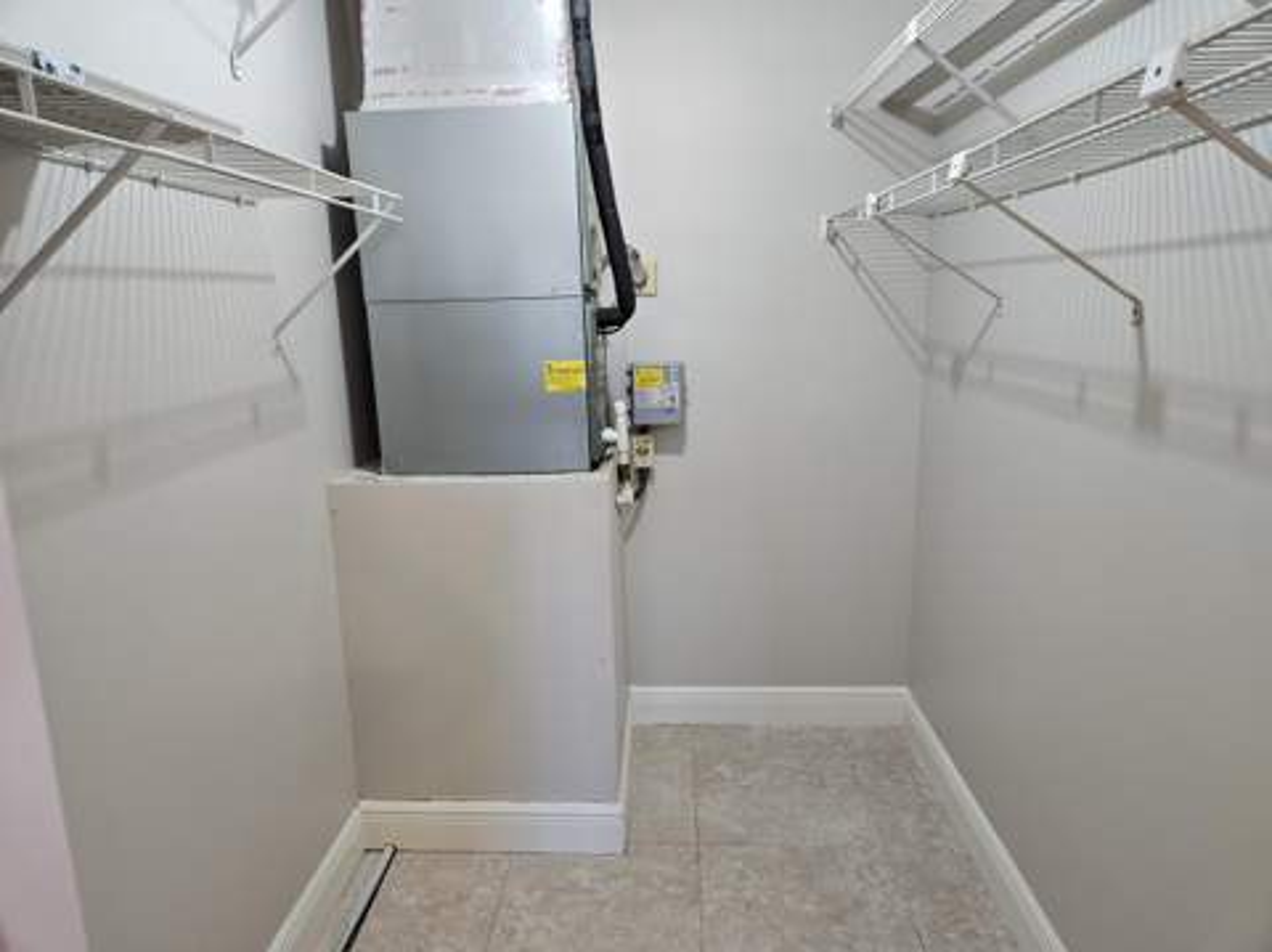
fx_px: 844
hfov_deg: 74.0
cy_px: 476
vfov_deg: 58.8
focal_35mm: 23
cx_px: 636
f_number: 1.8
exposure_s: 1/120
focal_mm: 5.4
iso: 320
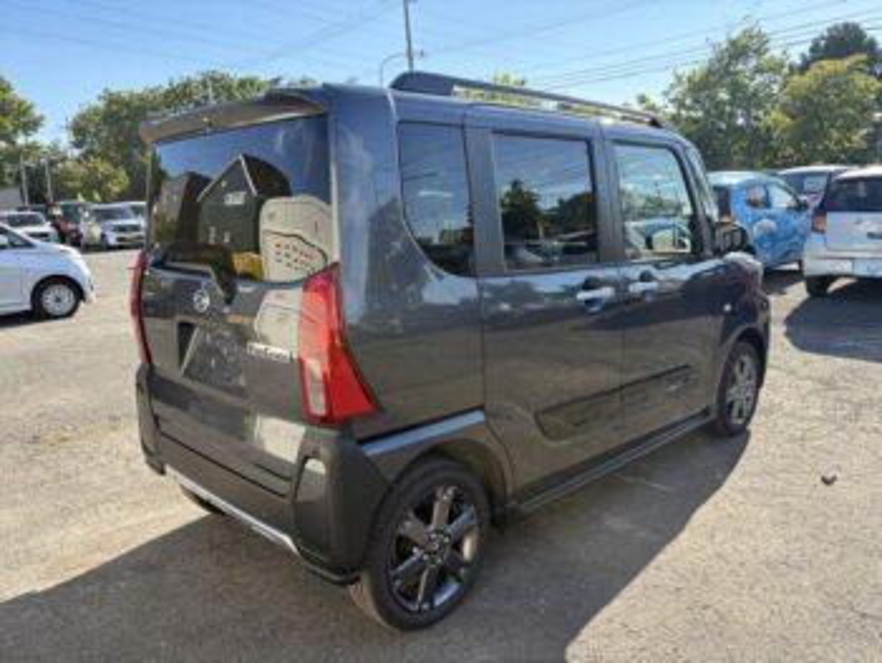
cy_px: 332
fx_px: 663
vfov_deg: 53.1
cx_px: 441
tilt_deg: -9.3
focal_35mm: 26
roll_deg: +2.5
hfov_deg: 67.3
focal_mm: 5.96
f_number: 1.6
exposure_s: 1/1311
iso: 64
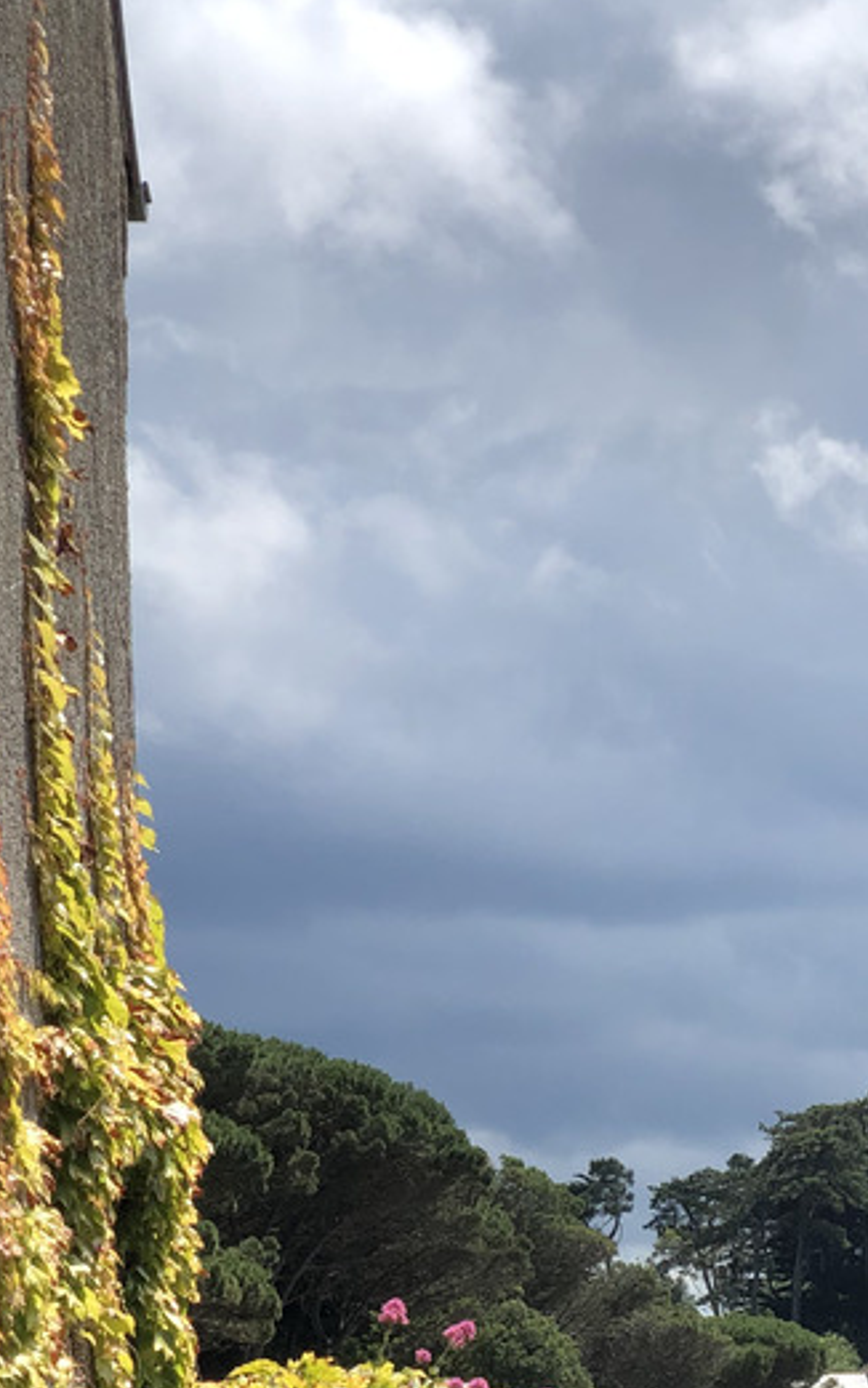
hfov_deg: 10.2
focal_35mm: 127
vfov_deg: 15.9
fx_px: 4803
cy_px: 1566
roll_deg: +0.1
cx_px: 1054
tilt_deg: -1.2
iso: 16
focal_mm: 6
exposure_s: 1/1066
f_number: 2.4
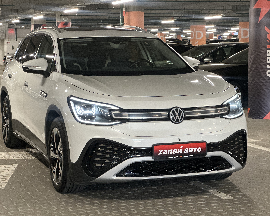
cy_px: 108
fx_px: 647
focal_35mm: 81
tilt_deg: -4.7
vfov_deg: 18.9
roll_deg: +0.9
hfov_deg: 23.6
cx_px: 127
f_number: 2.8
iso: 320
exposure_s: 1/33
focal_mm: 9
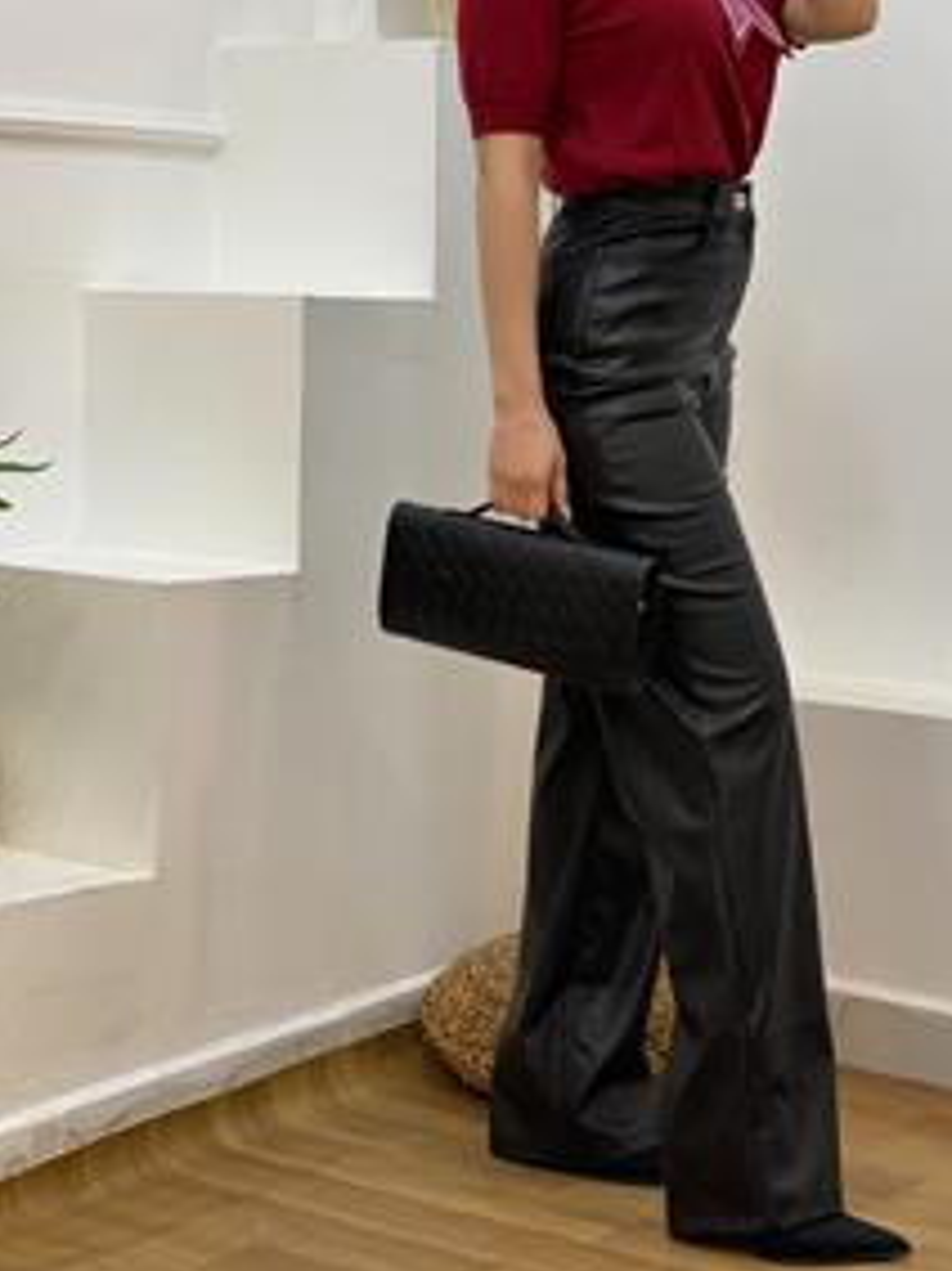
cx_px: 615
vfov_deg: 25.5
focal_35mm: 76
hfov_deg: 19.3
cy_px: 420
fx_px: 2789
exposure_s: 1/100
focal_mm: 6
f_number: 2
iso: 80
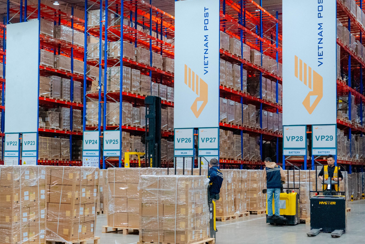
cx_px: 133
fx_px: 612
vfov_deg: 22.5
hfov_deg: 33.0
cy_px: 139
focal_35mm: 60
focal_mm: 24.8
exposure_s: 1/160
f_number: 2.8
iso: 3200
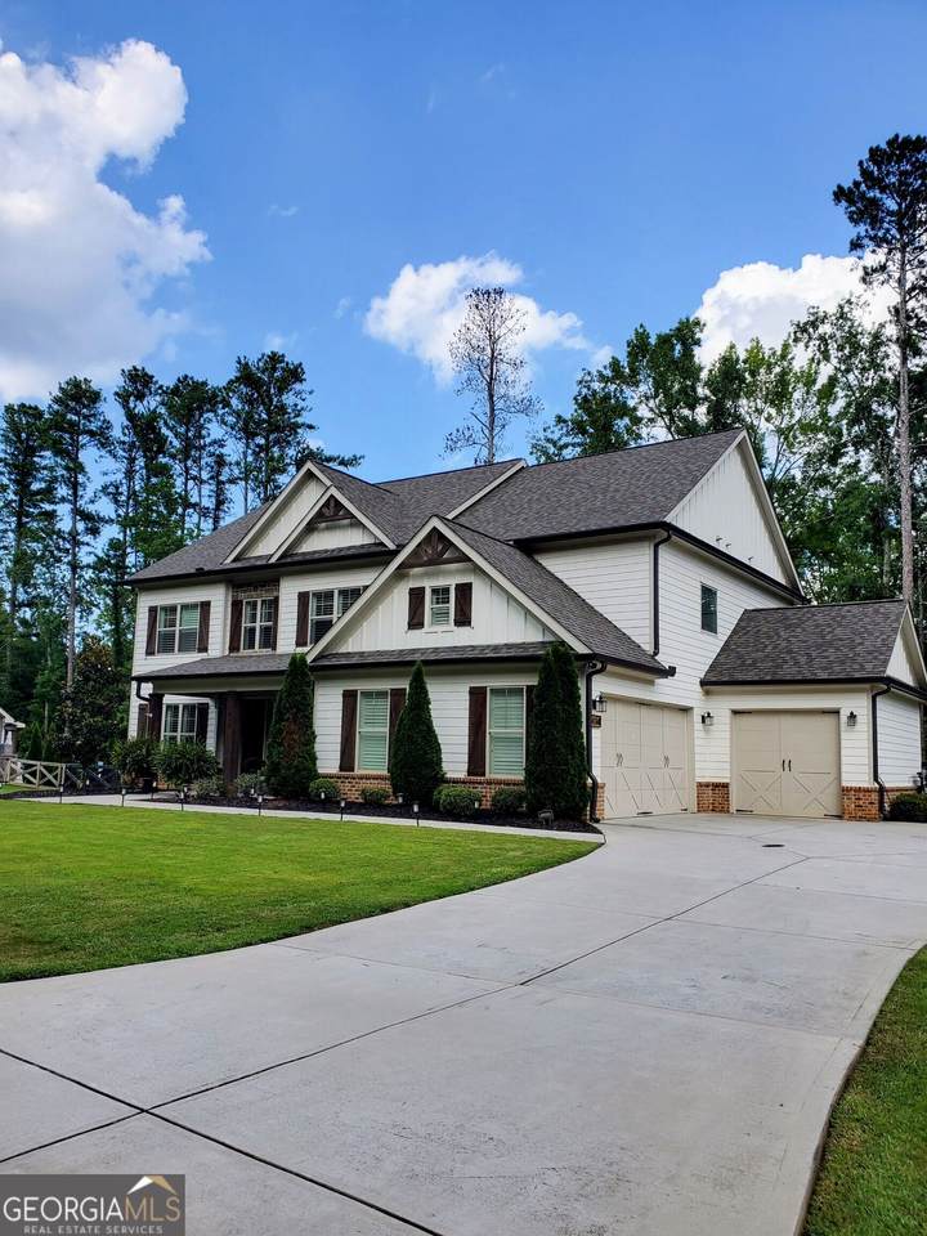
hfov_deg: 53.1
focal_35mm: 26
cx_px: 464
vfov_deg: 67.3
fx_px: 928
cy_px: 618
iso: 50
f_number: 2.4
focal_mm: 4.3
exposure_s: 1/947
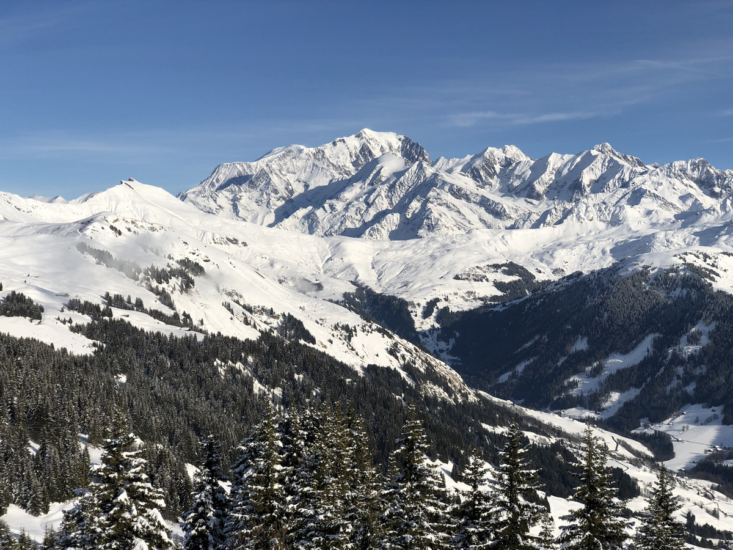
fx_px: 1101
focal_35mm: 52
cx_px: 366
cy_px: 275
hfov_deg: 36.8
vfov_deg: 28.0
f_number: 2.4
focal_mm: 6
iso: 16
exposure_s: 1/2857
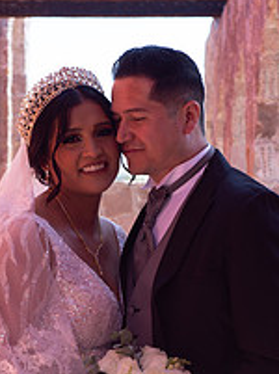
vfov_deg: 14.1
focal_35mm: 139
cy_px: 349
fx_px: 1499
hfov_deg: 10.6
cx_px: 119
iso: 100
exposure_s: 1/160
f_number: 6.3
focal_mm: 50
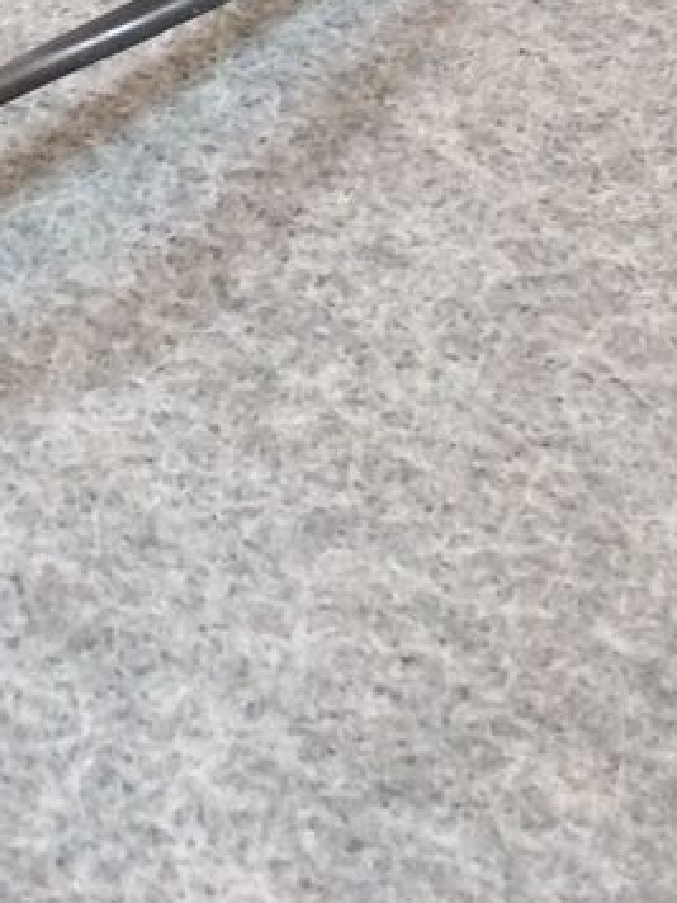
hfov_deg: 11.1
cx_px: 223
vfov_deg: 13.2
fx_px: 3468
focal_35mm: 133
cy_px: -786
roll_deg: -1.9
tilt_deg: -32.6
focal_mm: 4.15
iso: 200
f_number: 2.2
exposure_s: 1/33
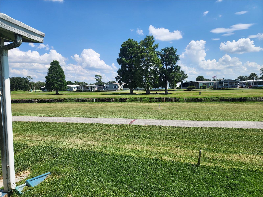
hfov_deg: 73.9
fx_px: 175
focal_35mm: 23
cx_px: 132
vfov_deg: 58.9
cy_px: 98
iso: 12
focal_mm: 6.4
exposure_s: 1/1529
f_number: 1.8
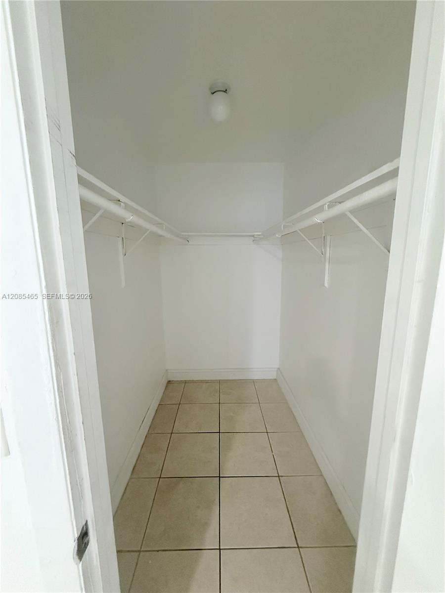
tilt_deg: -8.3
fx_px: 240
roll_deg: -0.3
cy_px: 296
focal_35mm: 14
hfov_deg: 85.7
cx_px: 222
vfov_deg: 102.1
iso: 800
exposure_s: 1/60
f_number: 2.2
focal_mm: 2.22
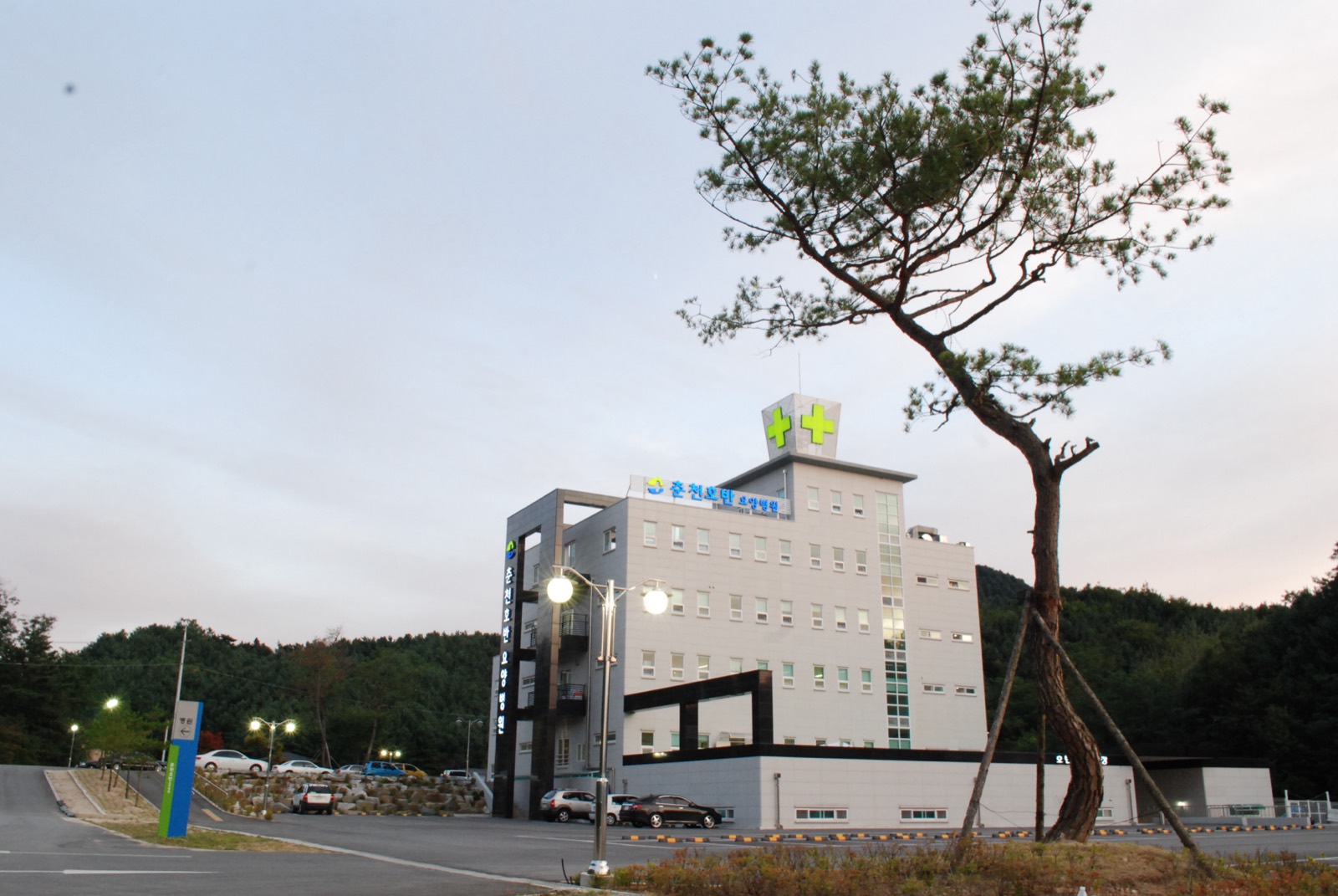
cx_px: 669
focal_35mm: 30
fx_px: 1116
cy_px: 448
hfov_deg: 61.9
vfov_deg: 43.7
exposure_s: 1/10
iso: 800
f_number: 14
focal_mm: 20
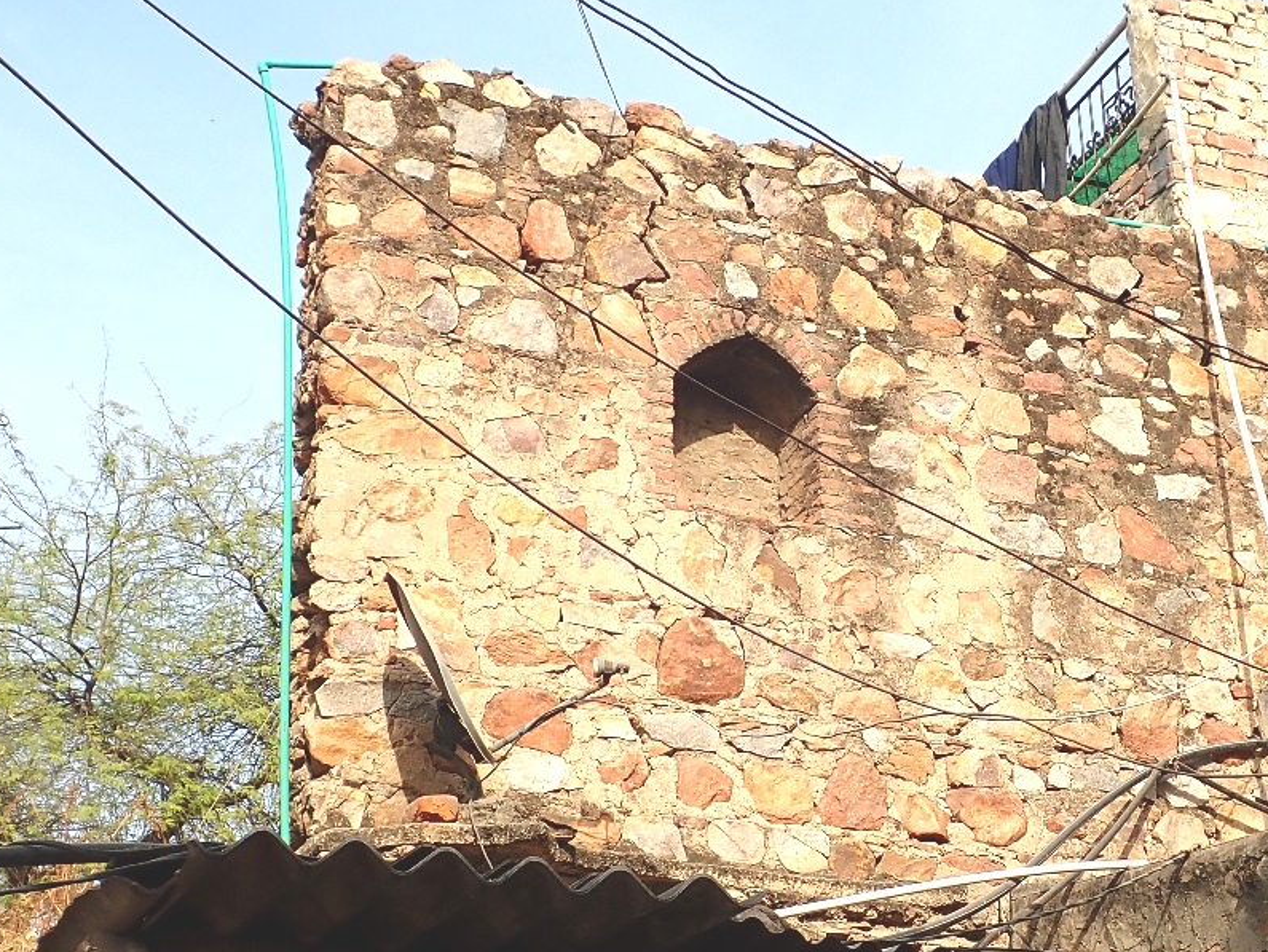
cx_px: 742
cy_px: 586
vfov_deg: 22.2
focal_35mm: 66
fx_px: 2419
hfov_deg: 29.3
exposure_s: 1/640
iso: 100
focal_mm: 6.42
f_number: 3.5
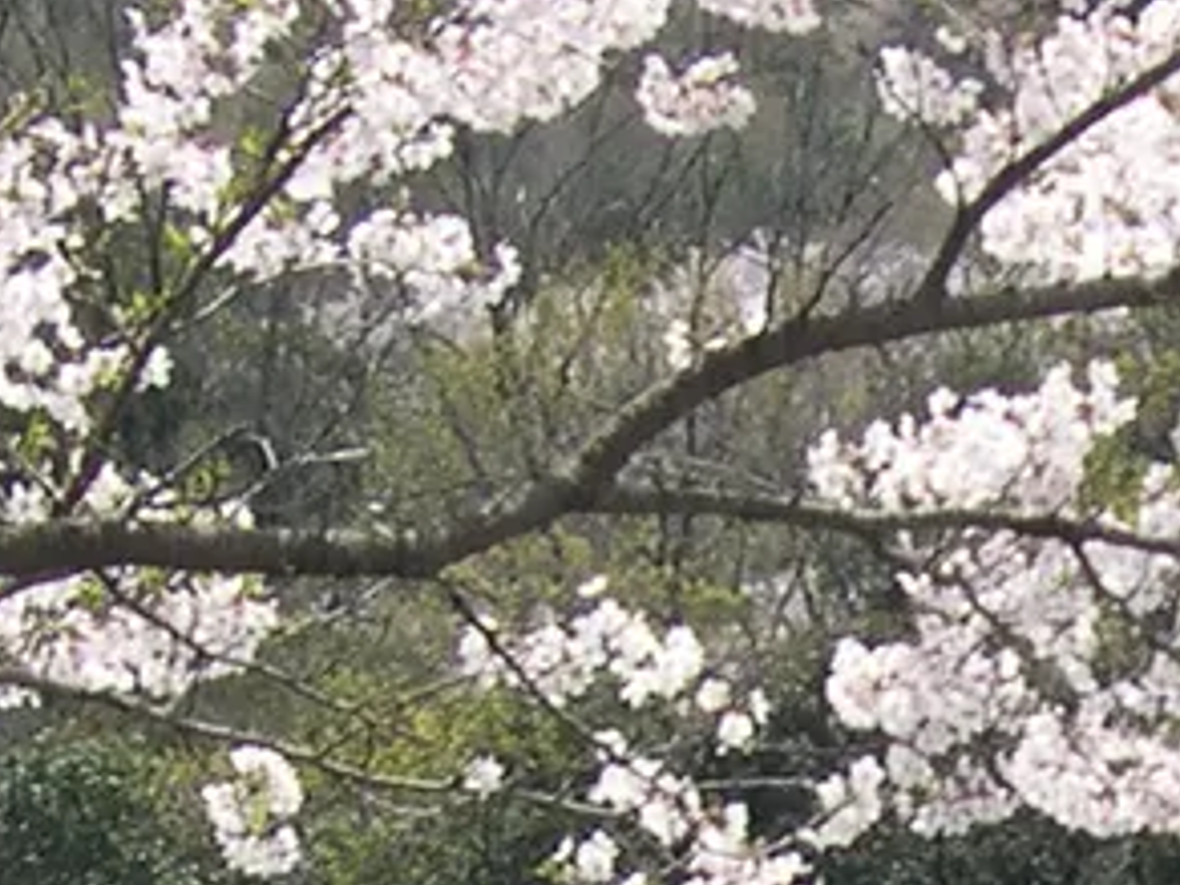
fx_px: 7090
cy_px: 1794
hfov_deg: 9.3
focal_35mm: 208
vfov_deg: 6.9
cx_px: 1685
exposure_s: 1/138
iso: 100
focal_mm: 8
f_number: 7.6
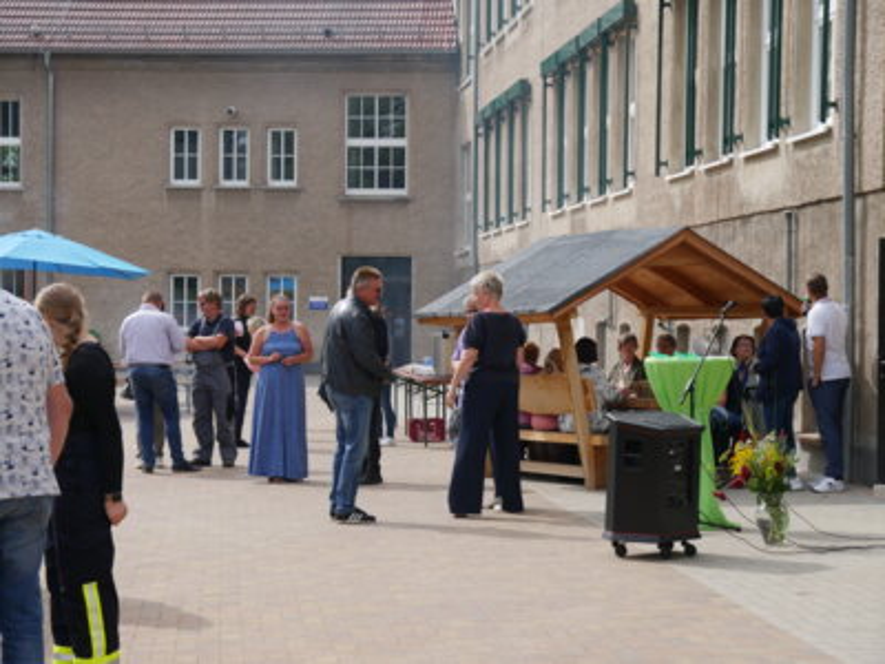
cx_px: 442
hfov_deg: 23.3
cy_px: 332
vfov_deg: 17.6
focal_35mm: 84
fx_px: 2148
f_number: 7.1
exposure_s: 1/320
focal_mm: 42
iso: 200
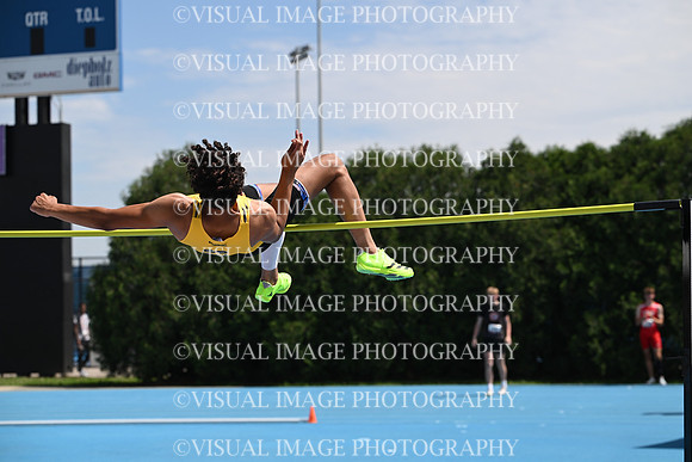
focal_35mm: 97
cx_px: 346
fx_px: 1865
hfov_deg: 21.0
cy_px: 231
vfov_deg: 14.1
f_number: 4.5
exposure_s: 1/2500
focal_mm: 97
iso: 200
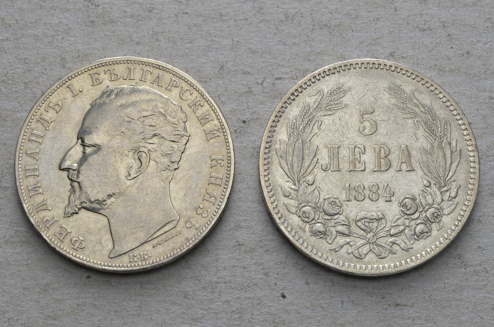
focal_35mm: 78
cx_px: 247
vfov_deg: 17.4
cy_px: 164
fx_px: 1068
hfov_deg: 26.0
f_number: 14
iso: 400
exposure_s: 1/200
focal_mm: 52
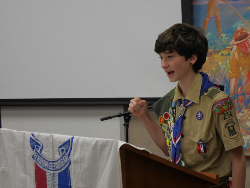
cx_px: 125
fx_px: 794
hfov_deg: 17.9
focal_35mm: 110
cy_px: 94
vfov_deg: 13.5
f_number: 5.1
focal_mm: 55
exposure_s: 1/125
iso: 1600
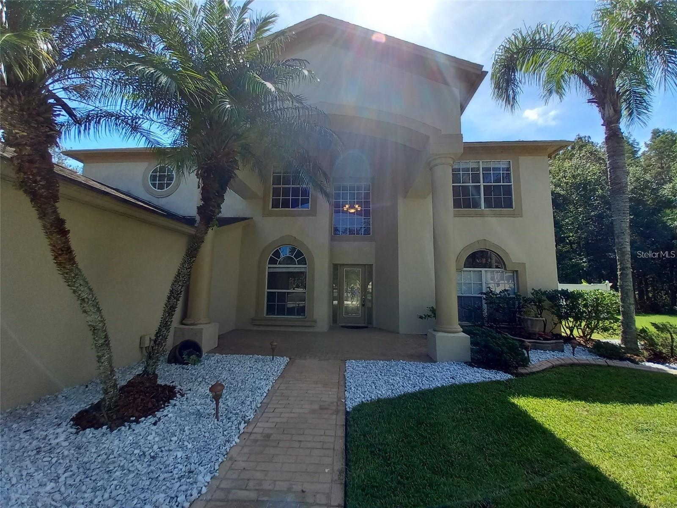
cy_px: 254
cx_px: 338
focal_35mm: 13
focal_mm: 1.13
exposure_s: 1/323
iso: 40
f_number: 2.2
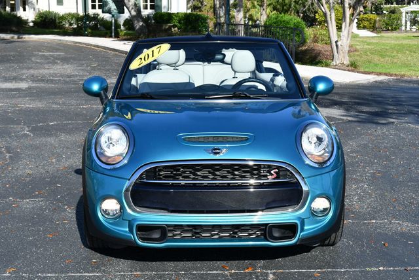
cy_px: 140
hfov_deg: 28.8
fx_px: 815
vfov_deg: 19.5
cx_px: 210
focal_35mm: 70
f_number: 8
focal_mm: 35
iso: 125
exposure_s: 1/250
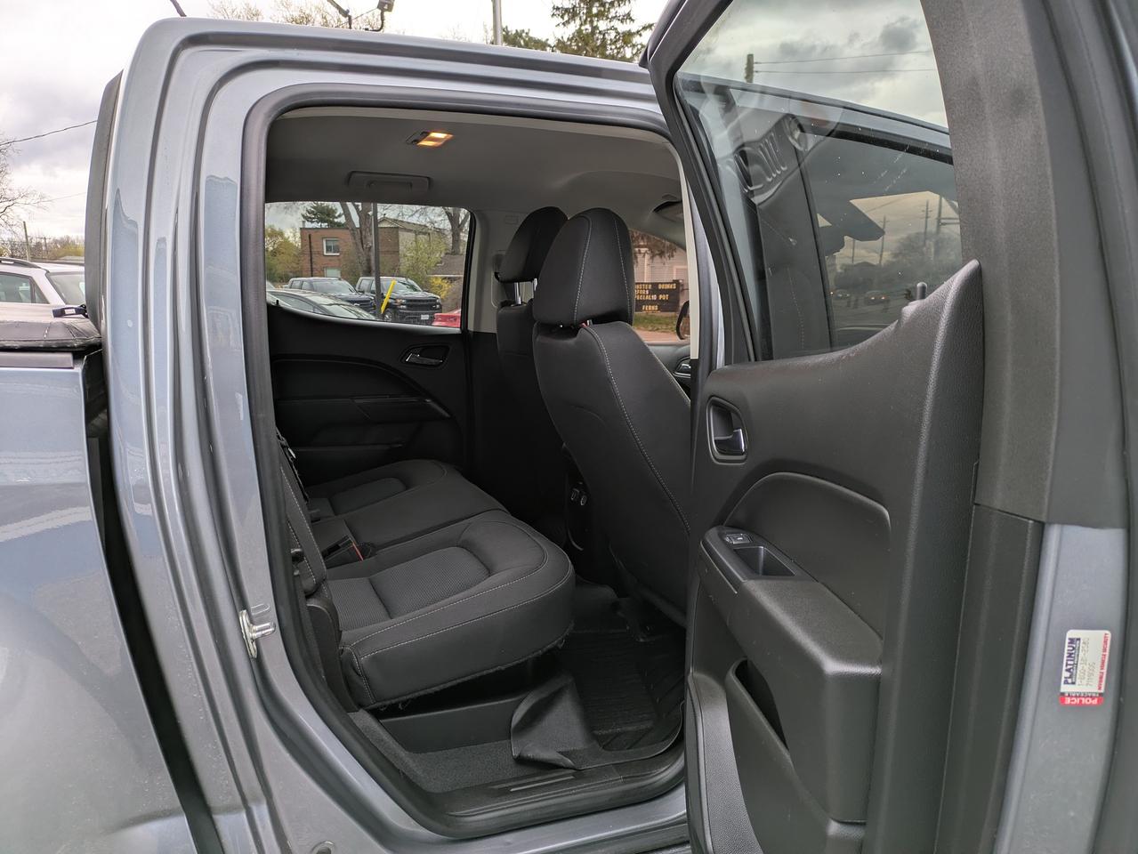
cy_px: 427
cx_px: 569
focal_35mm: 25
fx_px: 822
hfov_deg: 69.4
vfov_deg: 54.9
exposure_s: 1/393
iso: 42
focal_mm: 5.43
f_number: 1.89
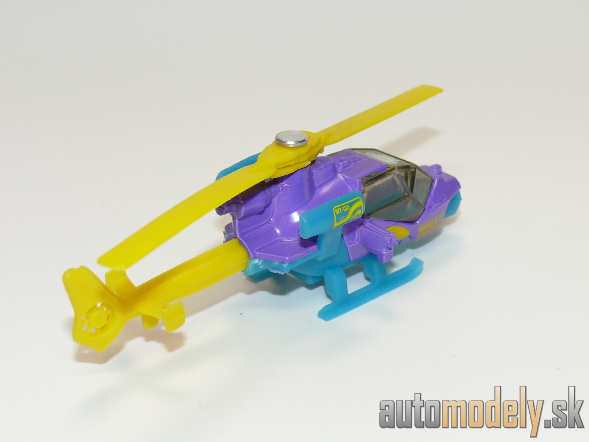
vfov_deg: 18.2
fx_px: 1378
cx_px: 294
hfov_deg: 24.1
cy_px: 221
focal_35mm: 81
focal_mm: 11.8
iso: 100
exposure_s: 1/30
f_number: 4
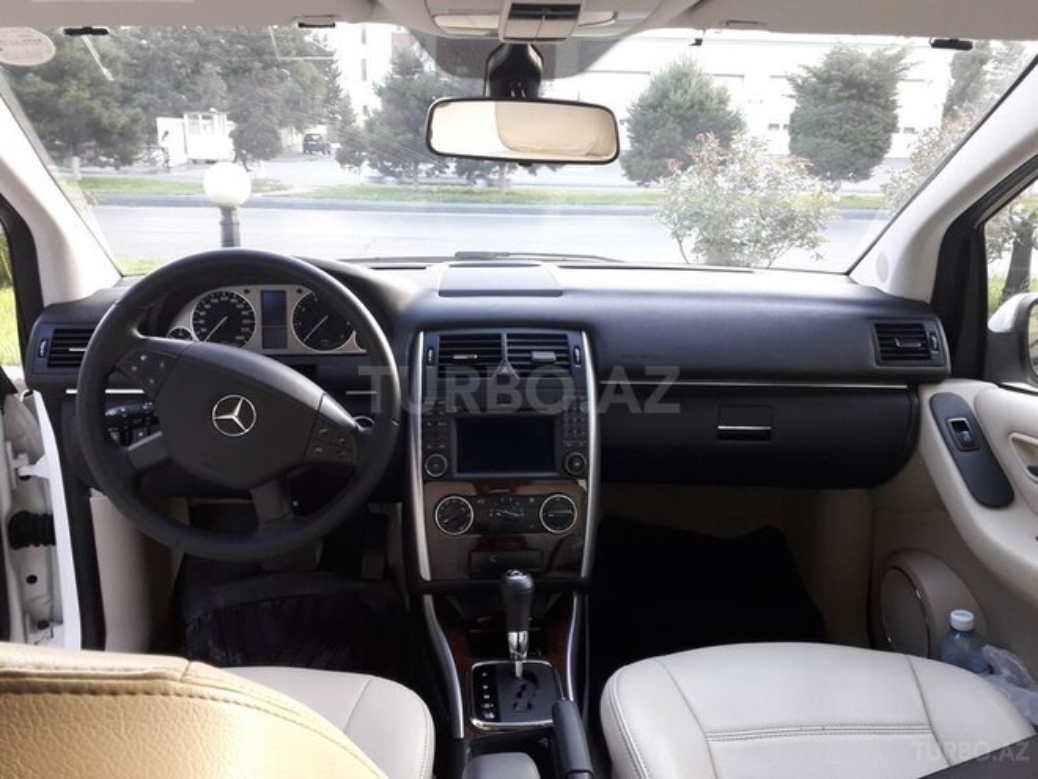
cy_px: 390
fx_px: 810
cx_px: 519
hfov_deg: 65.3
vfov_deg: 51.4
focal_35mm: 27
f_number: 1.9
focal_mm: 3.6
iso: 125
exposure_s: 1/50
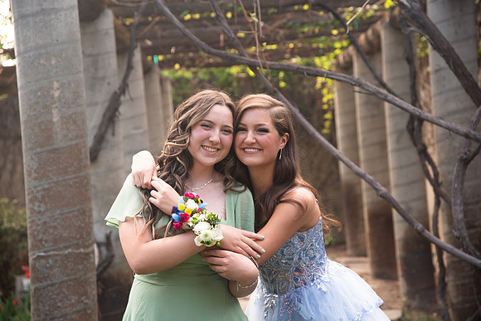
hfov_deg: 22.1
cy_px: 160
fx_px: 1229
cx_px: 240
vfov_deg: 14.9
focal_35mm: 92
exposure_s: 1/125
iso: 400
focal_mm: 92
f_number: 5
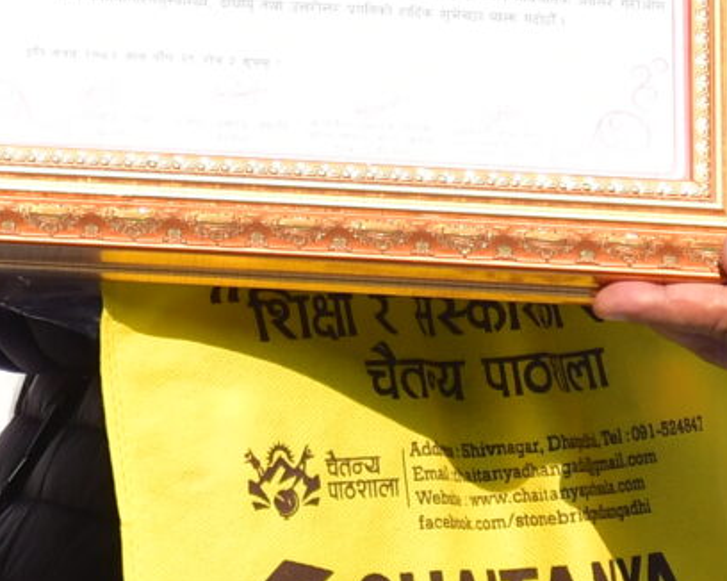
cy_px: -299
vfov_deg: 1.7
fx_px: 19011
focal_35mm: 884
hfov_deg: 2.2
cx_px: 552
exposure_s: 1/1000
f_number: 5.6
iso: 250
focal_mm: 100
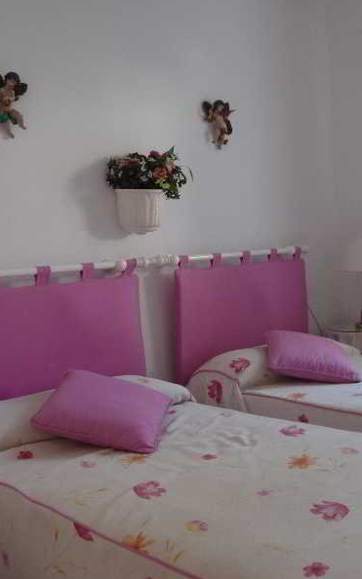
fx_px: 632
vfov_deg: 49.3
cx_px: 223
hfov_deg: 31.9
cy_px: 290
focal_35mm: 40
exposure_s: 1/30
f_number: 3.3
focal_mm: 4.7
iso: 160
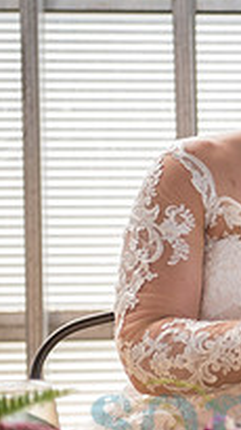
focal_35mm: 208
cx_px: 532
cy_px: 184
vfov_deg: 10.4
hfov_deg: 5.7
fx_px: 2368
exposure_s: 1/250
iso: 400
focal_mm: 70
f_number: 2.8
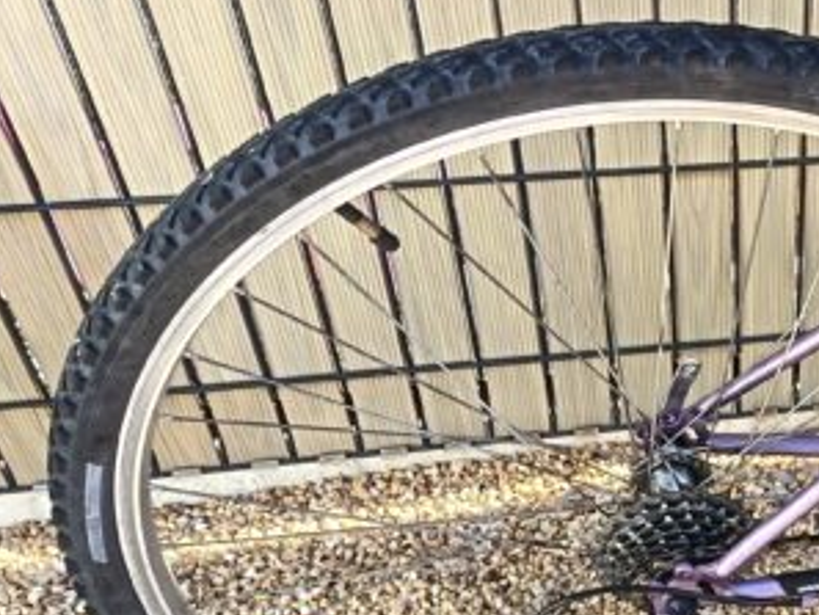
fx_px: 1467
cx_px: 960
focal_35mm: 62
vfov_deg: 23.6
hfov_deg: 27.7
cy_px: 361
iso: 119
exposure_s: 1/129
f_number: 1.75
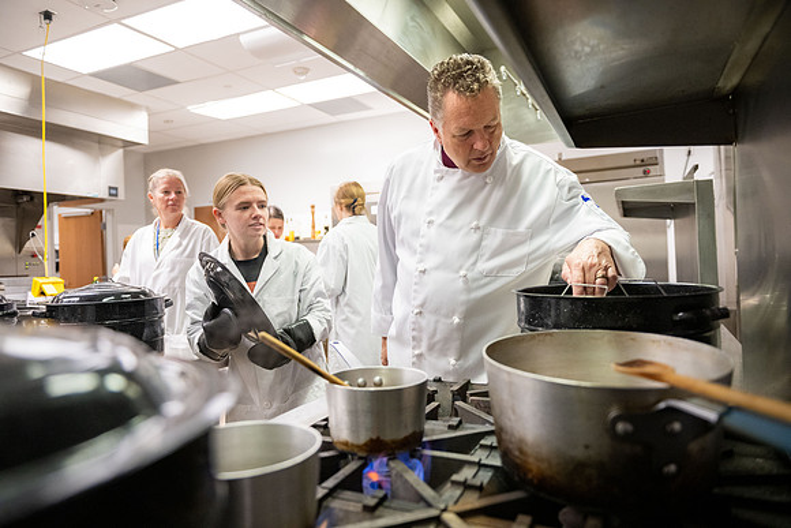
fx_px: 527
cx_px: 396
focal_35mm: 24
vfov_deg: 53.2
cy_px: 264
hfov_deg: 73.7
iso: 2500
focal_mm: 24
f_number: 2.8
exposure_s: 1/250
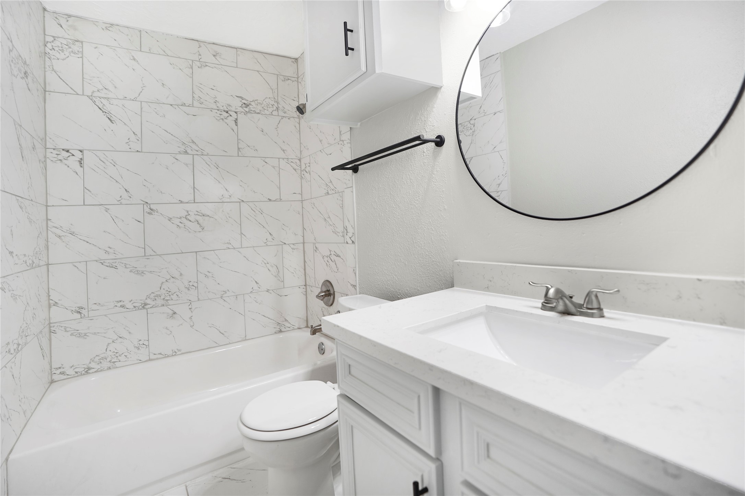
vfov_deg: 73.7
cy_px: 248
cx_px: 372
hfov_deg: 96.7
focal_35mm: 16
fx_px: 331
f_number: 4
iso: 200
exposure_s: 1/60
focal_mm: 16
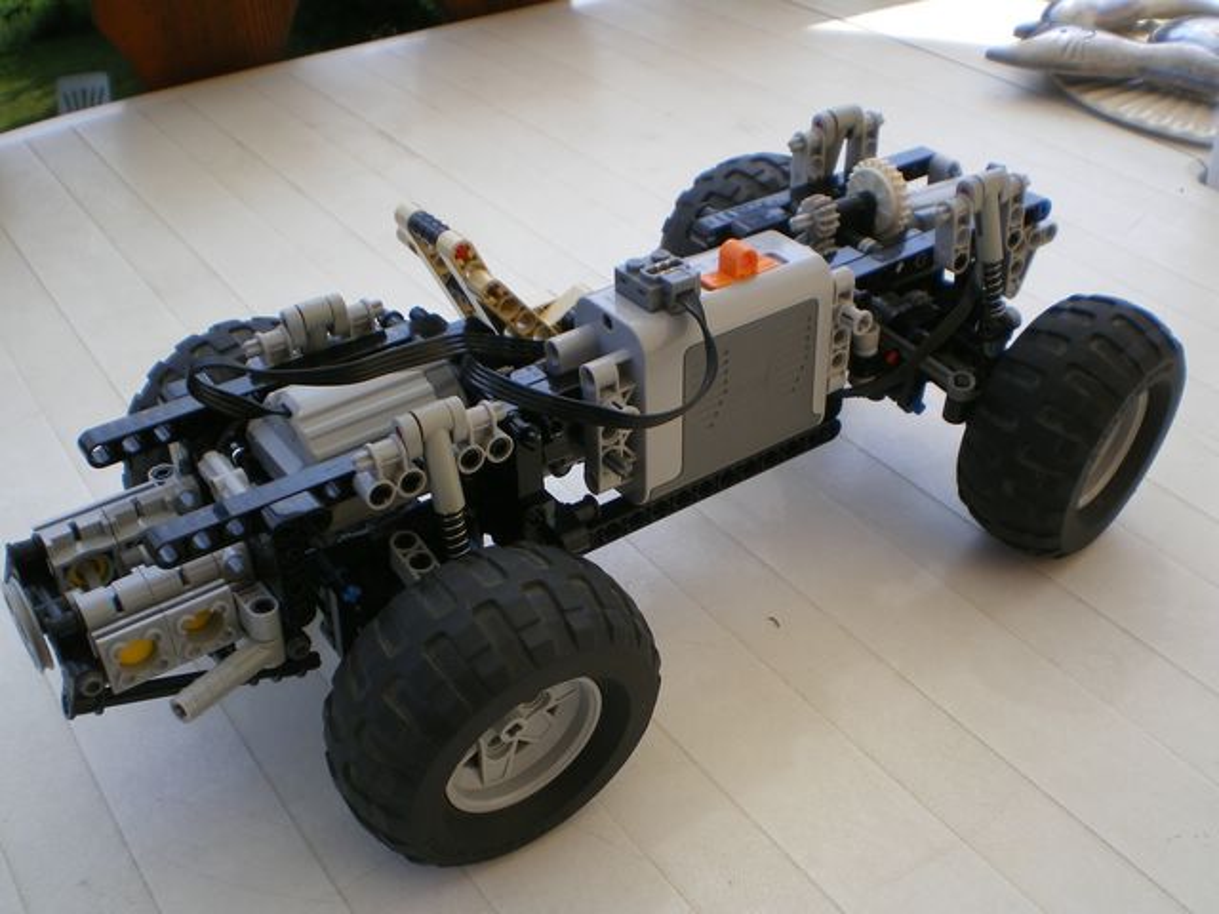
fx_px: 1338
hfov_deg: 49.0
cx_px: 610
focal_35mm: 38
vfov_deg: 37.7
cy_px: 457
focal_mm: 6.3
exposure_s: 1/200
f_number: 4.6
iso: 64
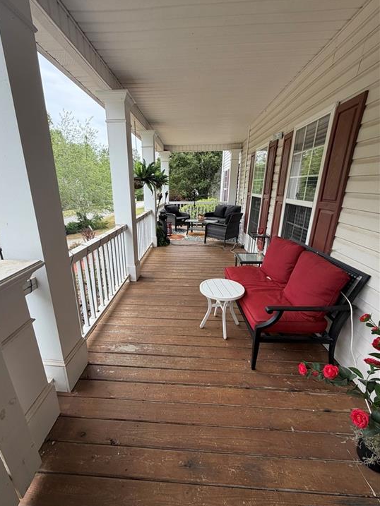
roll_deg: -0.5
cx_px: 177
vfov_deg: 98.2
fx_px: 219
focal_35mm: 15
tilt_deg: -17.5
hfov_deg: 81.7
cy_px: 257
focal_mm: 2.22
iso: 40
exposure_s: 1/215
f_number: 2.2
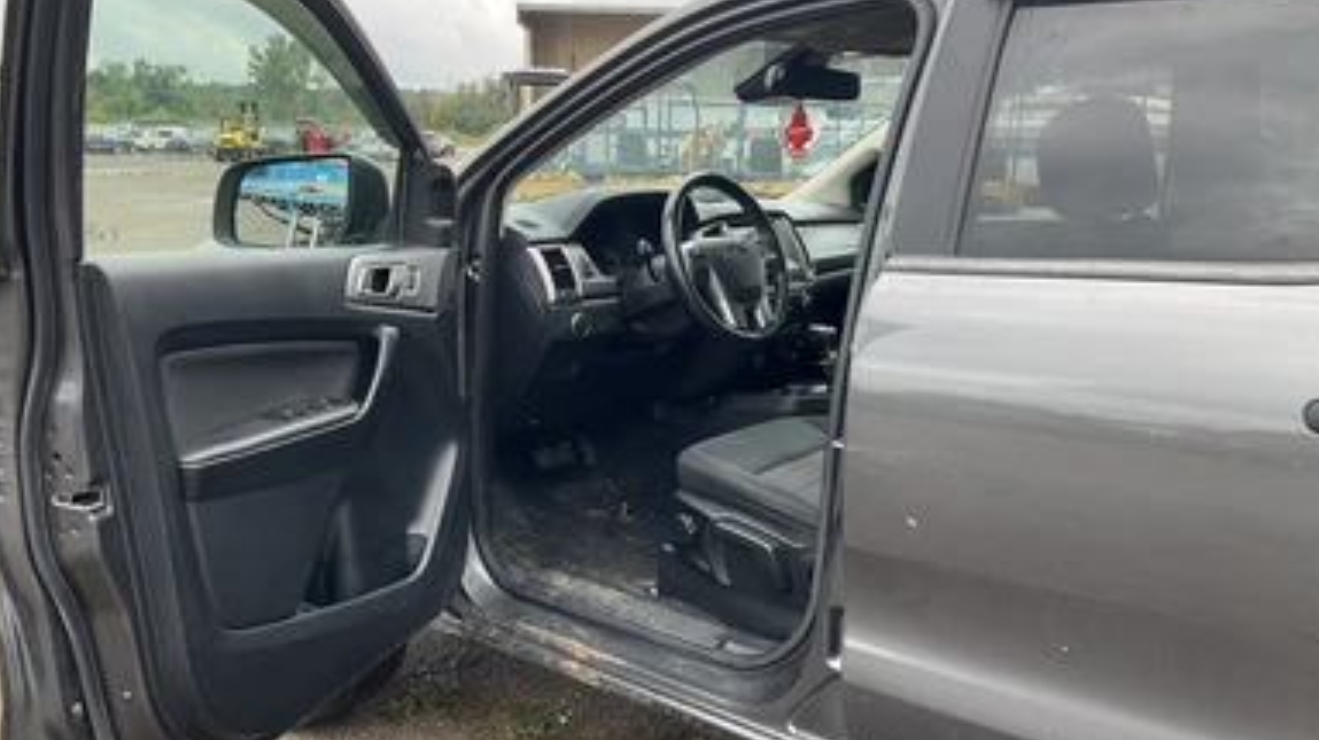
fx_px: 1154
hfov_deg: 59.5
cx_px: 654
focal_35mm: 33
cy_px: 389
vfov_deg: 35.6
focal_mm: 3
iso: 20
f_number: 1.8
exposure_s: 1/134
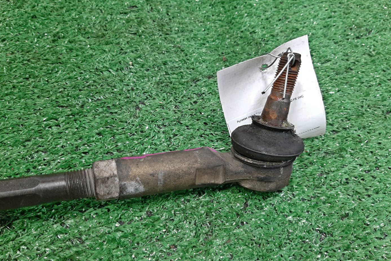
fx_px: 304
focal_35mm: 28
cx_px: 194
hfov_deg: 65.5
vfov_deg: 46.3
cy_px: 147
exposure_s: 1/50
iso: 206
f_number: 1.7
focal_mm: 3.93
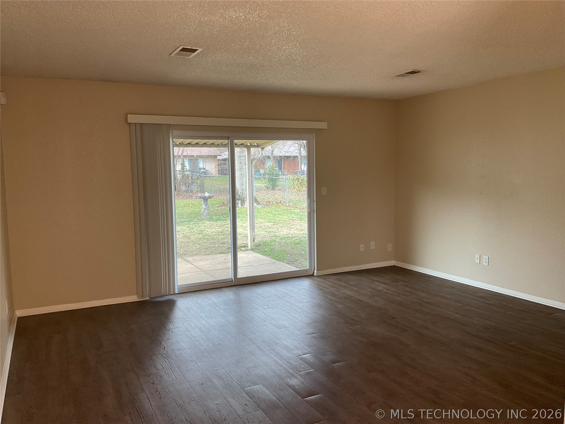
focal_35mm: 29
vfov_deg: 48.2
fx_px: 473
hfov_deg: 61.7
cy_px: 212
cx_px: 282
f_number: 1.8
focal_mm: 3
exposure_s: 1/60
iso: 64
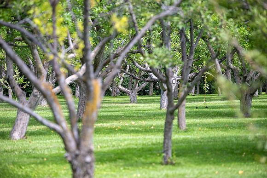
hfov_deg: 10.3
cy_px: 89
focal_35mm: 200
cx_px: 134
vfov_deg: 6.9
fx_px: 1484
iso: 500
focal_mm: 200
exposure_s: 1/2000
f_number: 4
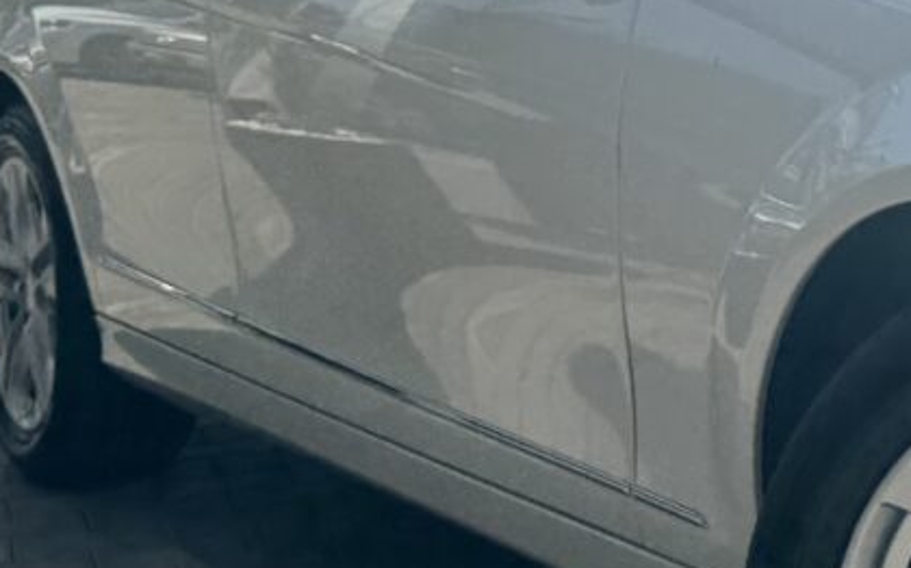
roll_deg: +1.3
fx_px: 2407
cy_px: 9
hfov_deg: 19.2
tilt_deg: -2.8
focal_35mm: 97
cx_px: 1297
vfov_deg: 13.3
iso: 80
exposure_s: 1/10417
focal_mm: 6.76
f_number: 1.78
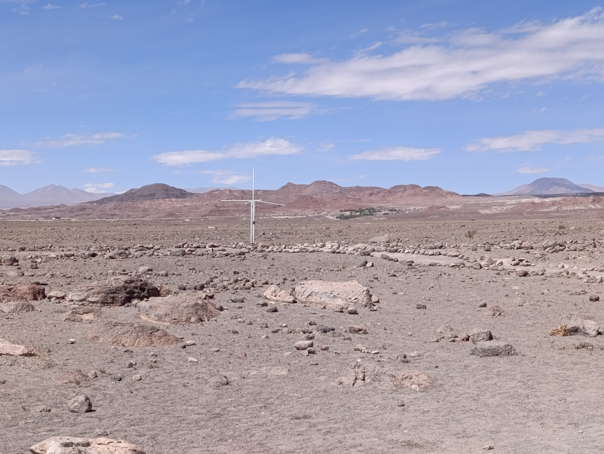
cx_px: 302
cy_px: 227
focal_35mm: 61
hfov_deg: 31.6
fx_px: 1066
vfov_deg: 24.1
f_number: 1.6
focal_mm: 6.14
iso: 50
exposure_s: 1/1055
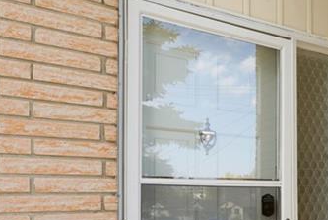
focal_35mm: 43
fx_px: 392
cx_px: 319
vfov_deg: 30.1
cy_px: 192
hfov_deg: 40.4
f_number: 14
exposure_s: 1/30
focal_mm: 14
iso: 800
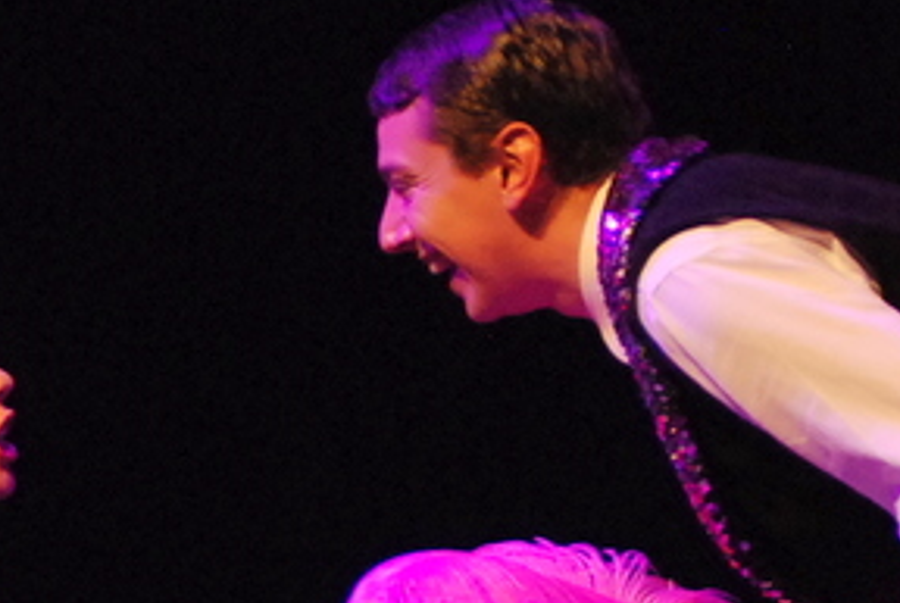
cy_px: 720
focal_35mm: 300
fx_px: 7511
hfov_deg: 6.9
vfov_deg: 4.6
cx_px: 291
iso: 1600
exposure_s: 1/320
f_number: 2.8
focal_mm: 80
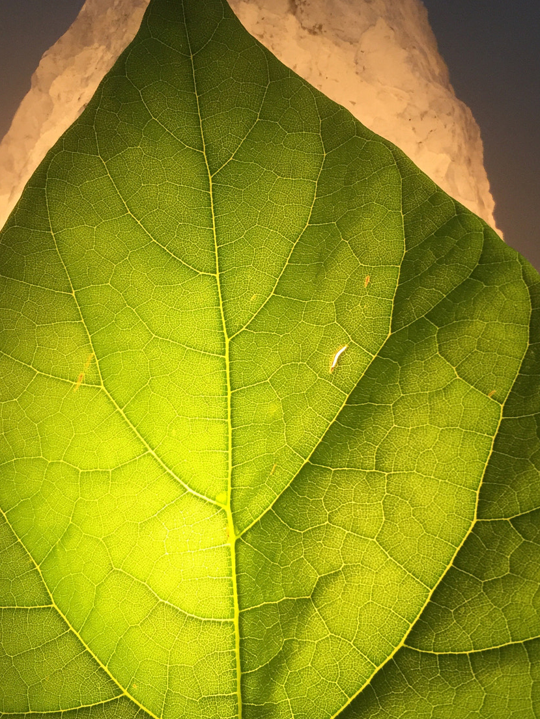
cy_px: 334
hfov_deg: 34.4
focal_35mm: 42
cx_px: 269
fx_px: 873
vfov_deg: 44.8
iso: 64
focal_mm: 4.15
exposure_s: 1/33
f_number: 2.2
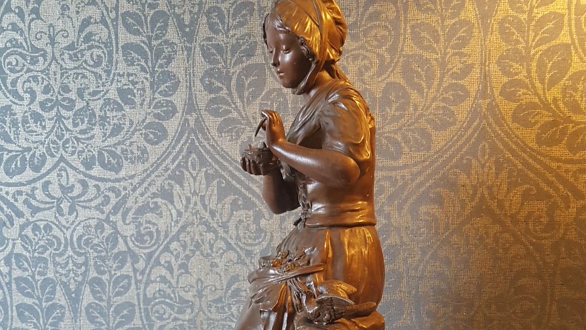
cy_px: 346
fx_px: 590
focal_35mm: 38
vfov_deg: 28.8
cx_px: 294
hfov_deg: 52.8
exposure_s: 1/13
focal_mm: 4.2
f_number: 1.7
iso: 250
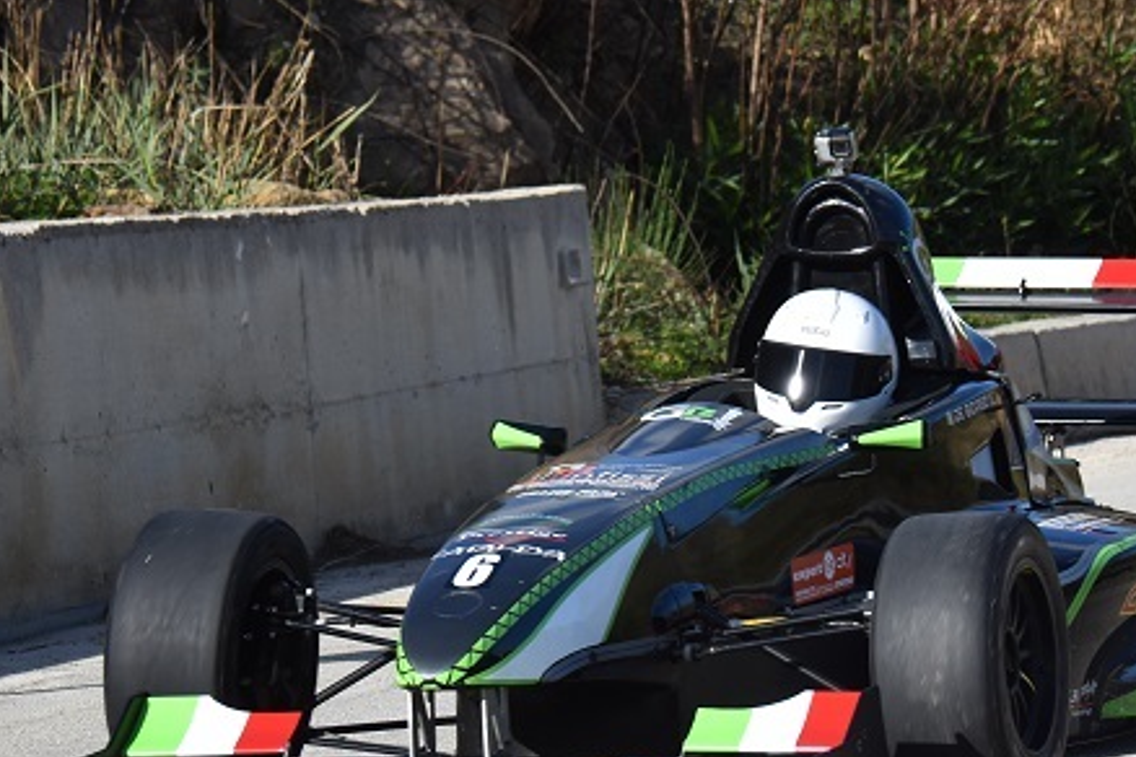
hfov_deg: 6.3
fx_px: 10381
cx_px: 817
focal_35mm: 329
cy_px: 336
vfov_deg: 4.2
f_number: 7.1
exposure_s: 1/1600
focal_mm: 120
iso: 400
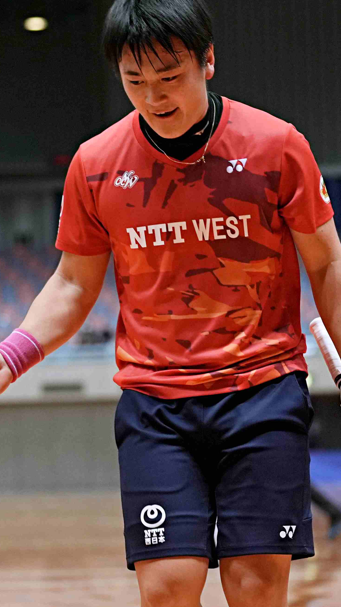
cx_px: 42
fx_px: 2958
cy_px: 303
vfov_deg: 11.7
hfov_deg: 6.6
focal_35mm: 184
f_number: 2.8
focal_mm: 78
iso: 1600
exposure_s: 1/400
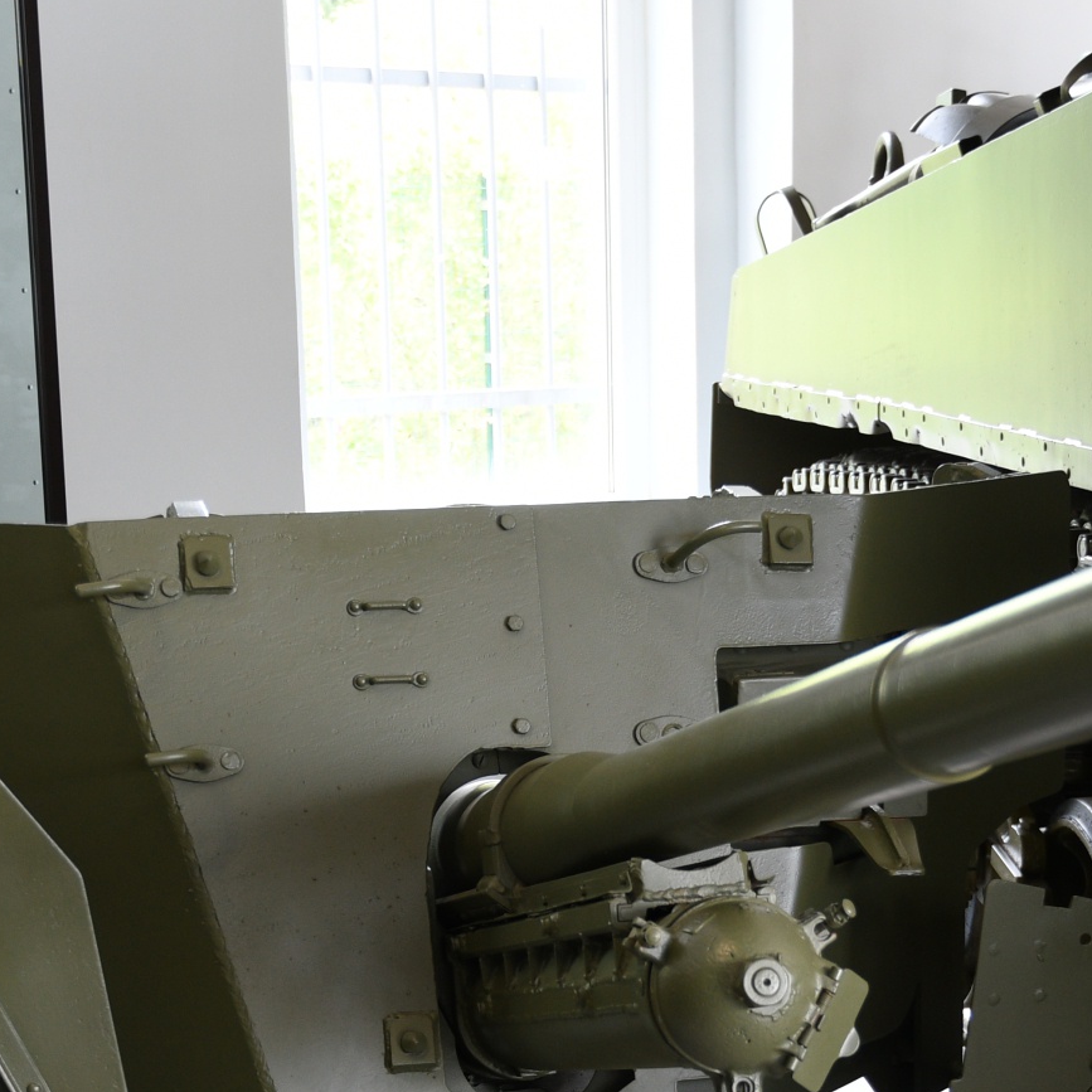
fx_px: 3105
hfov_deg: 19.9
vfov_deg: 19.7
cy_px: 926
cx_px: 754
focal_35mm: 87
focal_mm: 25
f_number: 3
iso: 250
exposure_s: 1/40
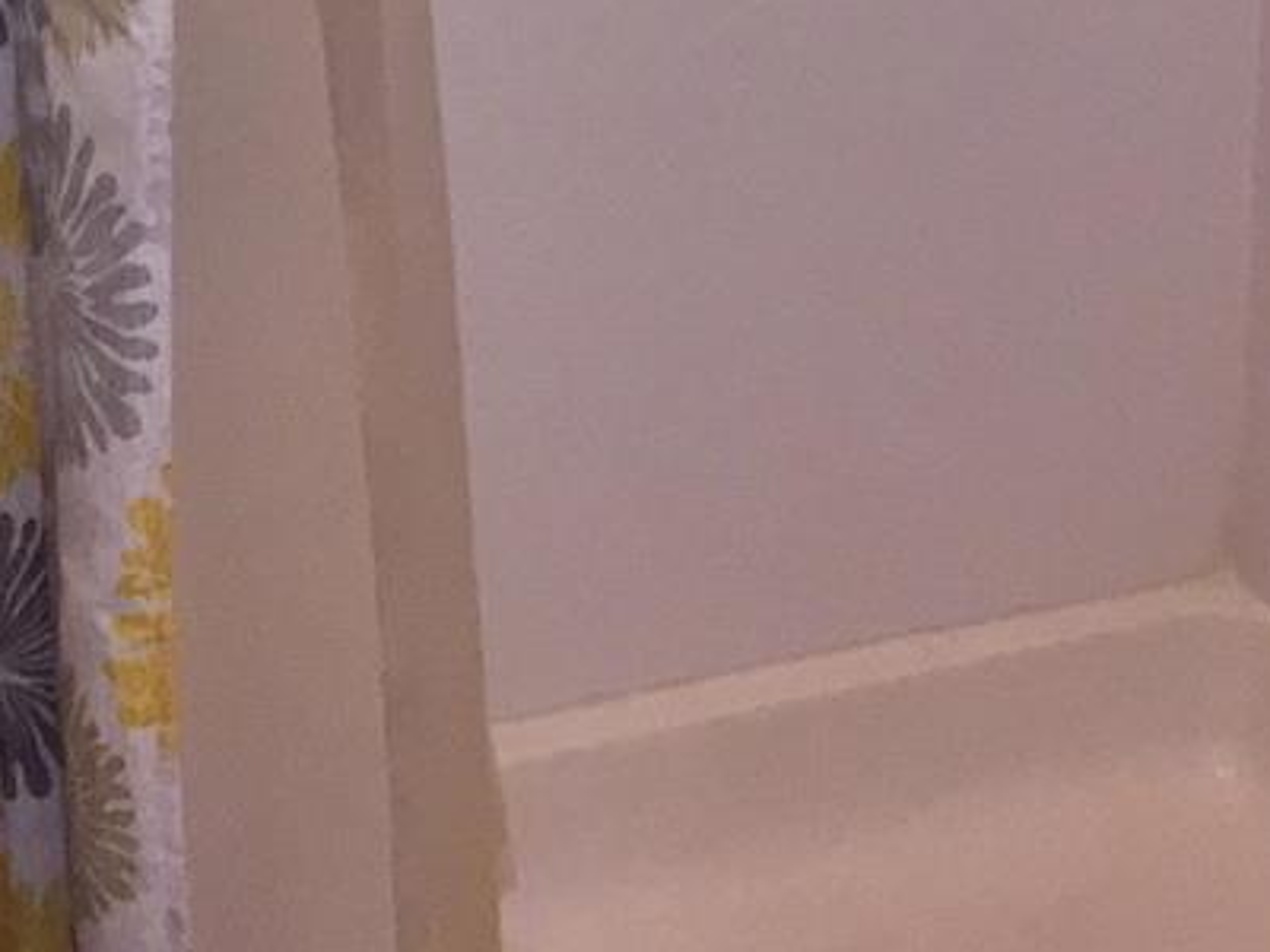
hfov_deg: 16.8
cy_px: -797
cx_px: 146
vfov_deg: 11.7
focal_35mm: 116
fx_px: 4256
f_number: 2.2
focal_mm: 4.15
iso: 100
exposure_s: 1/30
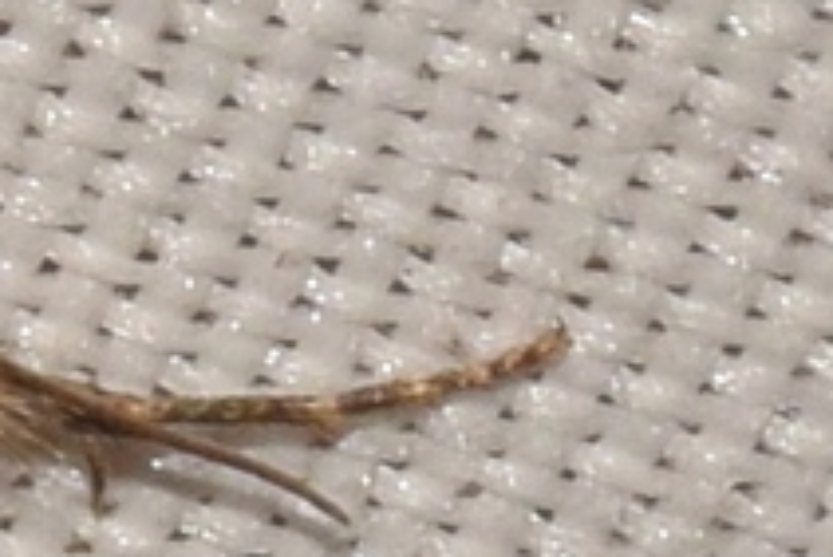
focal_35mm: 954
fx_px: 22089
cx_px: -480
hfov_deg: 2.2
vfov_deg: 1.4
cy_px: 1059
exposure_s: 1/160
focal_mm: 140
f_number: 14
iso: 200
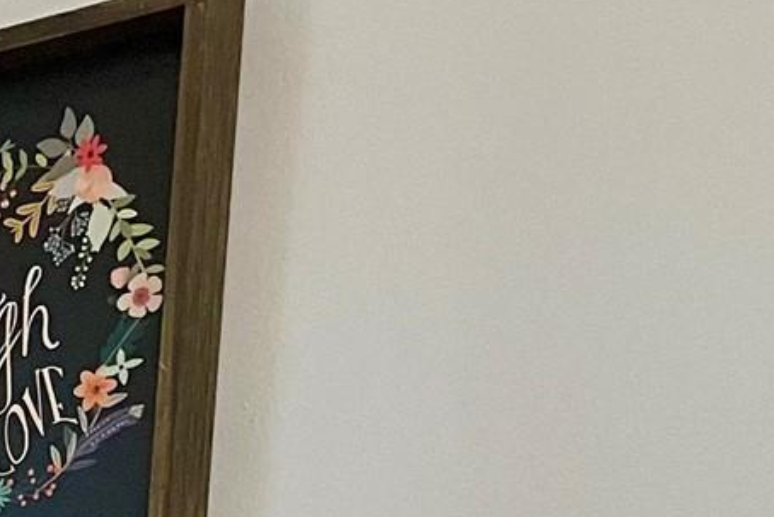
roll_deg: -1.6
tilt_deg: -6.4
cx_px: -916
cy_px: 1164
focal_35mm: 122
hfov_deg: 13.5
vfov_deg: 10.1
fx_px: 2624
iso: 160
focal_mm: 4.2
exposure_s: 1/60
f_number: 1.6
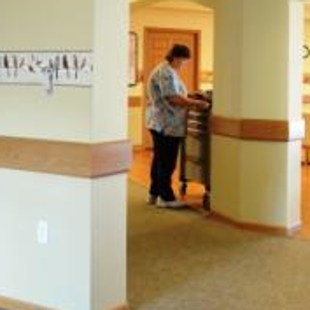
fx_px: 588
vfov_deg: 29.0
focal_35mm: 58
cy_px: 69
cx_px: 342
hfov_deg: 27.1
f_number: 5
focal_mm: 18
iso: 3200
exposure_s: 1/125
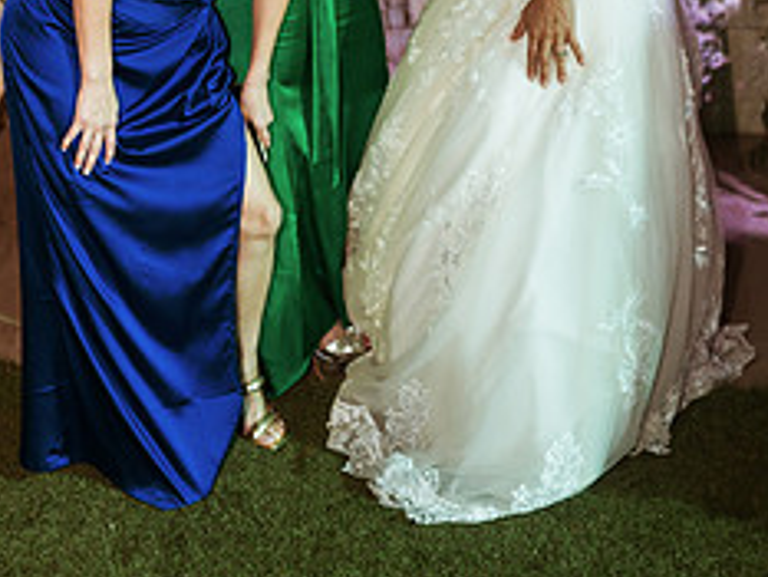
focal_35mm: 65
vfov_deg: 21.4
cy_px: -66
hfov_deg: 29.8
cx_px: 377
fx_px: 1443
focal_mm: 35
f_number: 1.8
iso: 1000
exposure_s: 1/100
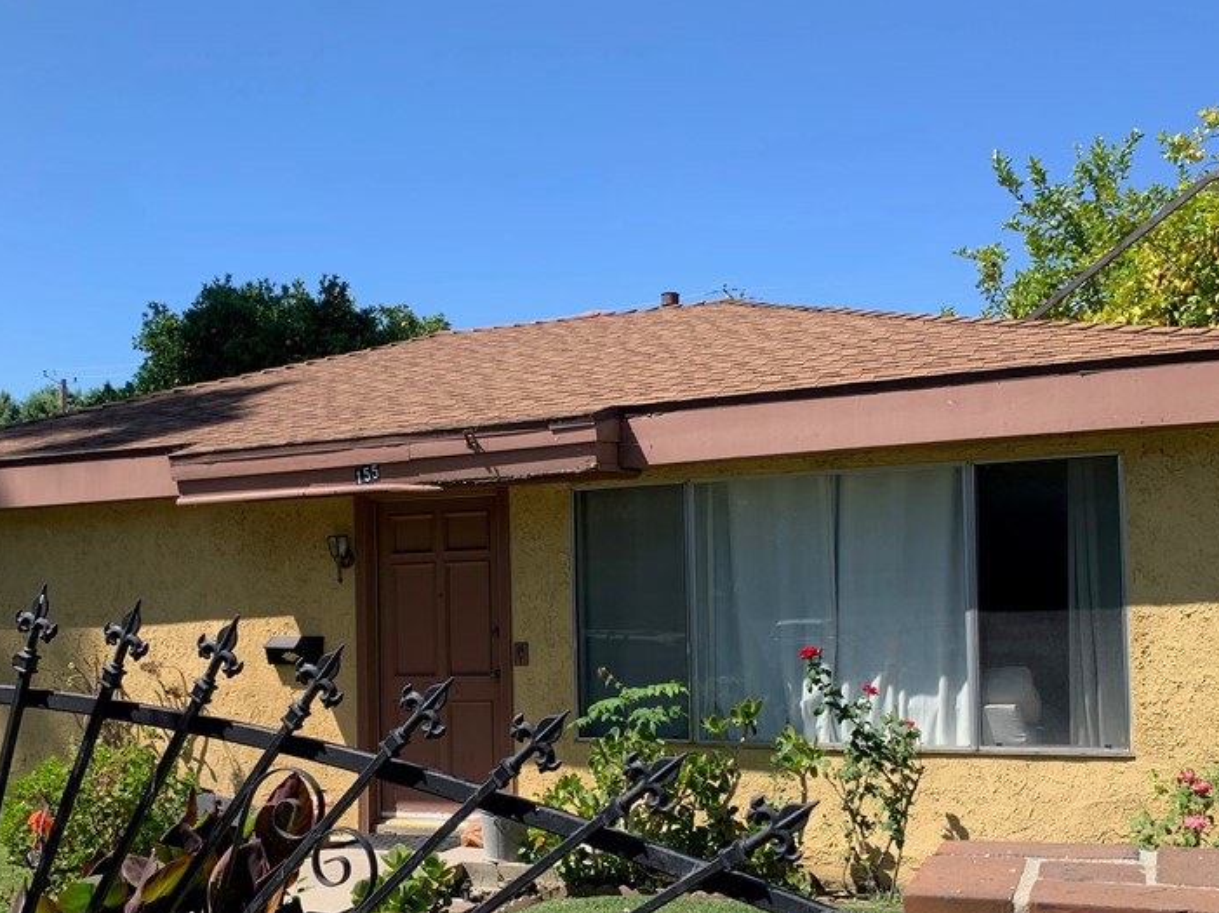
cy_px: 605
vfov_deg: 37.3
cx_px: 574
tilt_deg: +1.3
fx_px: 1337
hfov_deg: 49.0
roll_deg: +1.1
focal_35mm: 38
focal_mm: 4.25
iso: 25
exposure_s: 1/1368
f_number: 1.8
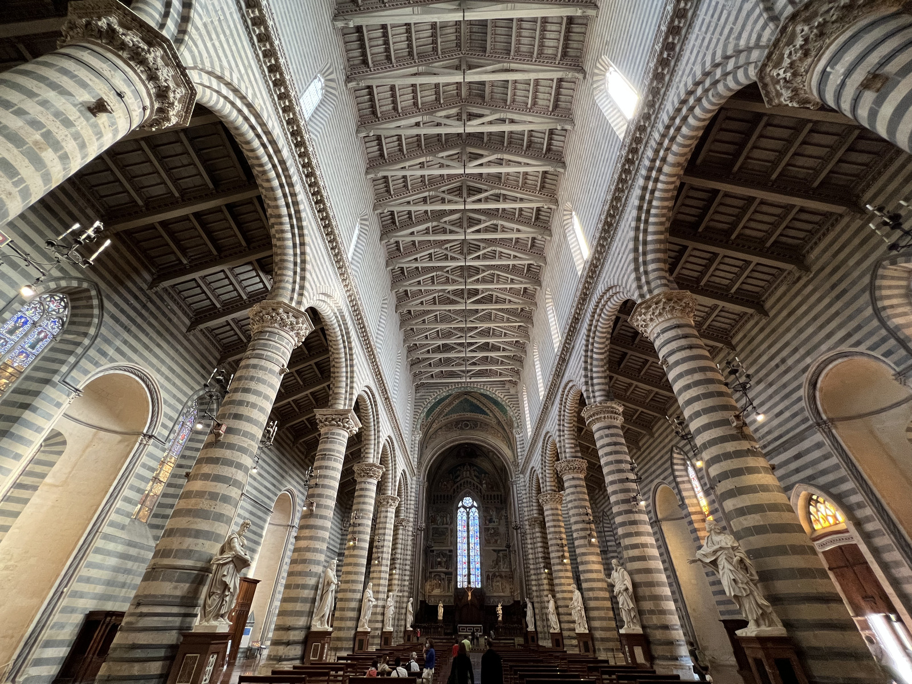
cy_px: 342
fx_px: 343
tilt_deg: +38.1
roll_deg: +0.1
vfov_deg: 89.9
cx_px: 456
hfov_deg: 106.2
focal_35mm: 13
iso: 250
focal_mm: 1.57
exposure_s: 1/50
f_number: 1.8
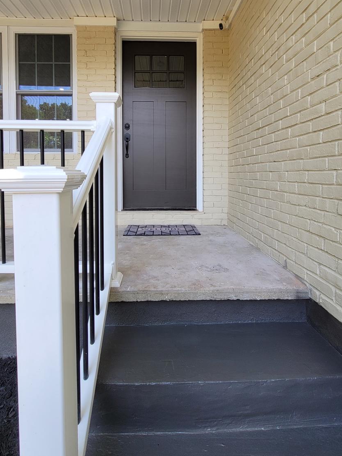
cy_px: 182
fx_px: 237
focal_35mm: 18
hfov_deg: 71.6
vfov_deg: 86.6
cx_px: 164
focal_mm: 2.2
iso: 64
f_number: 2.2
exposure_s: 1/189
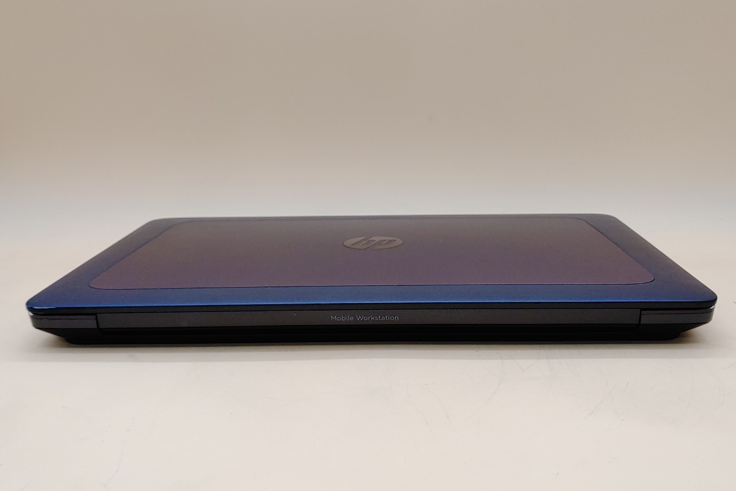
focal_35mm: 41
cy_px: 240
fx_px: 838
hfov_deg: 47.4
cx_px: 370
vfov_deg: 32.6
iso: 50
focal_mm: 4.36
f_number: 1.8
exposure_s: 1/131
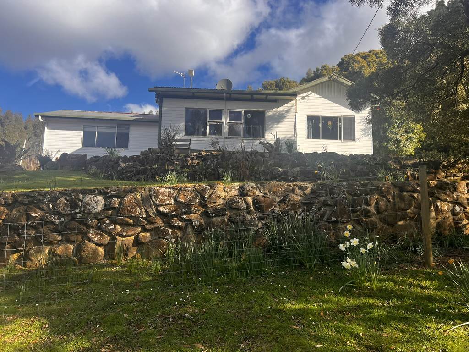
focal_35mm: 26
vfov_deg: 53.1
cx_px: 234
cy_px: 176
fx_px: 352
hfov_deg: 67.3
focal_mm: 5.7
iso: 50
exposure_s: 1/1779
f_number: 1.5
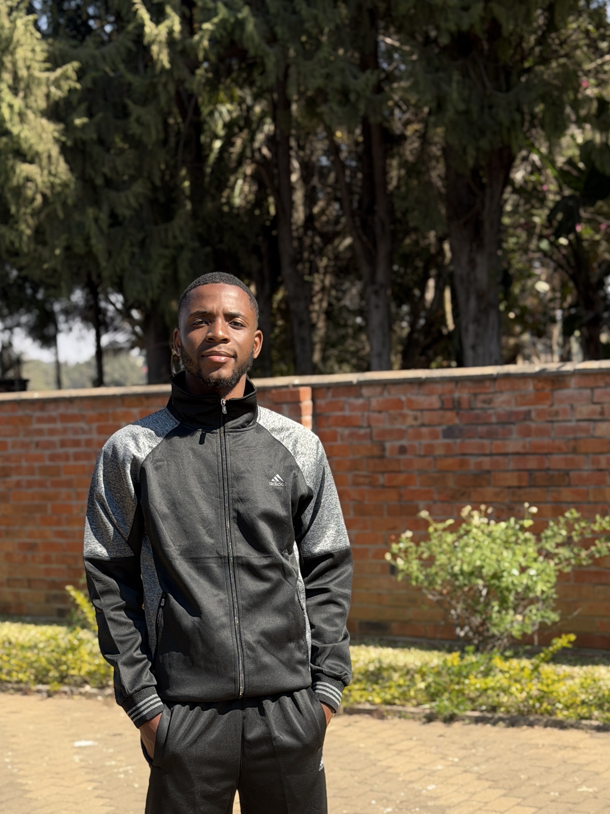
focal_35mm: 67
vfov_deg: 28.9
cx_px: 274
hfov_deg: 21.9
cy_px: 503
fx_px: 1575
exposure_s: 1/1642
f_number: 1.78
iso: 64
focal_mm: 6.76
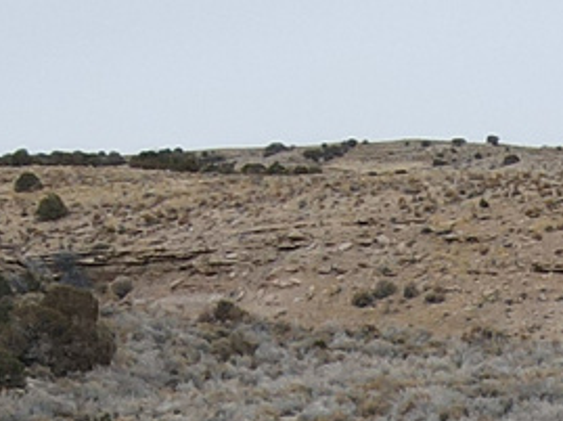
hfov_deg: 10.2
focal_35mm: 183
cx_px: 1030
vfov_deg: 7.2
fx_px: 2972
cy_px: 1253
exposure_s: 1/200
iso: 100
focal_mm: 4.5
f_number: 2.8
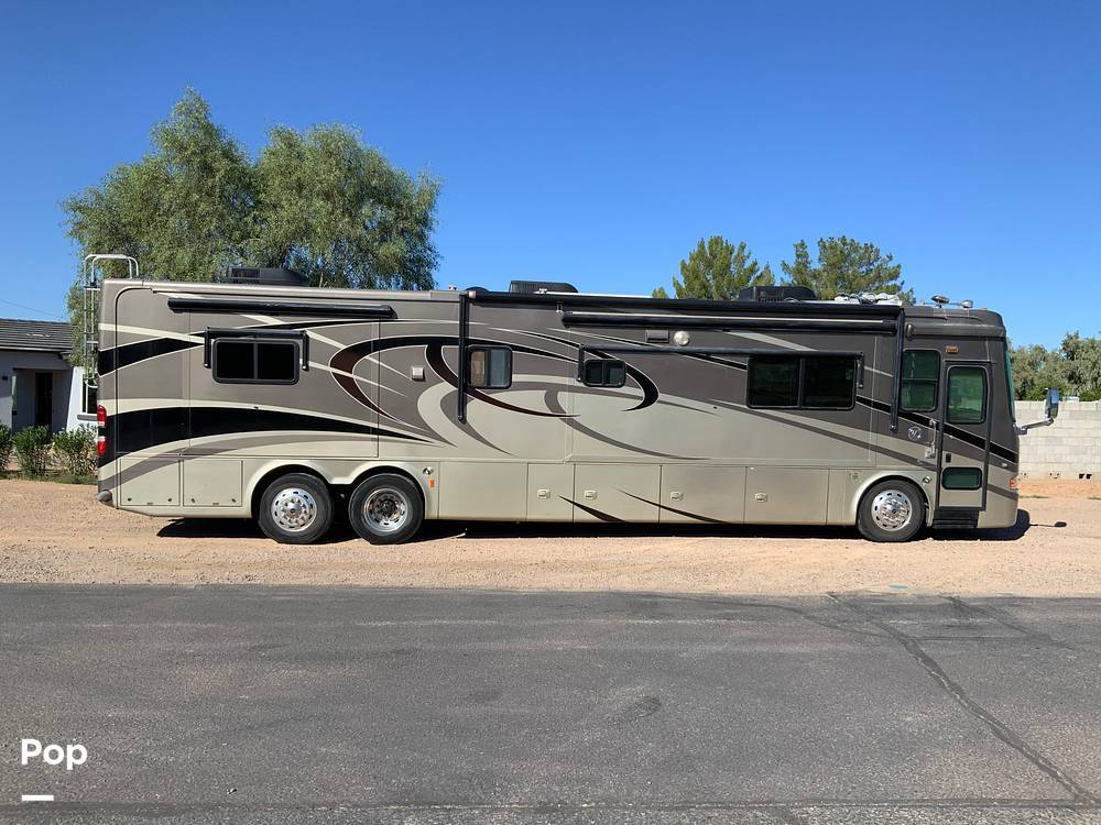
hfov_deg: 61.7
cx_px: 550
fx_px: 922
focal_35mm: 29
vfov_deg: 48.2
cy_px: 412
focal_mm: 3
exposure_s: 1/2141
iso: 16
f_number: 1.8
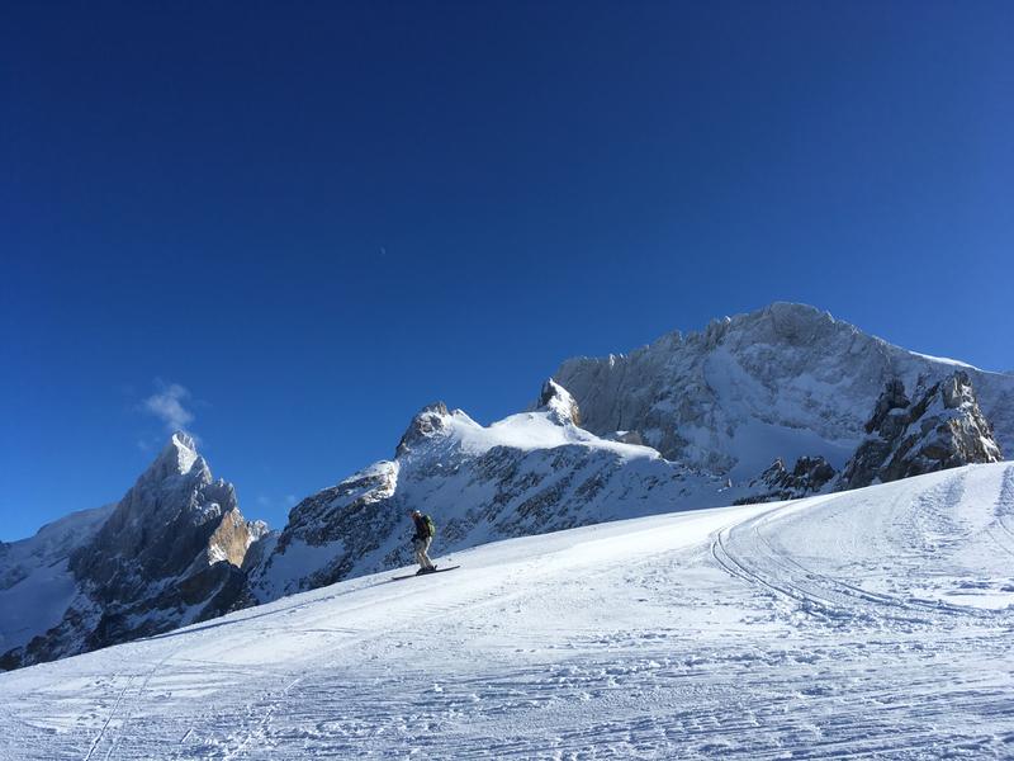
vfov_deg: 48.2
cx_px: 507
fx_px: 849
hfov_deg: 61.7
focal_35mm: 29
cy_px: 380
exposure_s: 1/3205
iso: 25
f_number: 2.2
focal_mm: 4.15
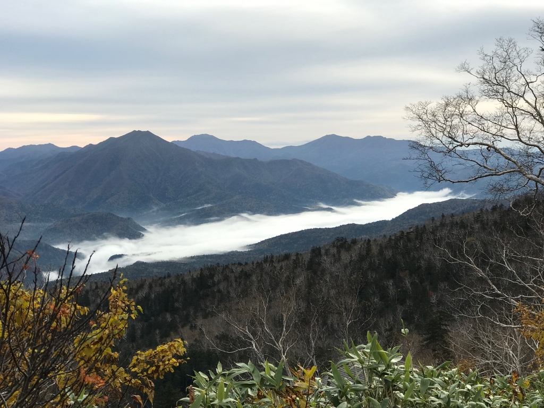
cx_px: 272
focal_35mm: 57
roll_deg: +2.4
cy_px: 204
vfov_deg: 25.7
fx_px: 896
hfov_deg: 33.8
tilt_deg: -4.3
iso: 20
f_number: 2.8
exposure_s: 1/259
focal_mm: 6.6
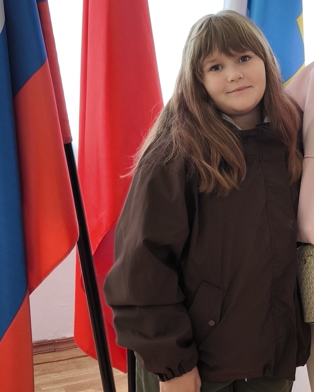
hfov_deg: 20.2
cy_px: 187
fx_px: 871
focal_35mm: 75
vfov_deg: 25.4
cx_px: 256
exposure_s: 1/100
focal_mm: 6.92
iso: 125
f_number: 1.9
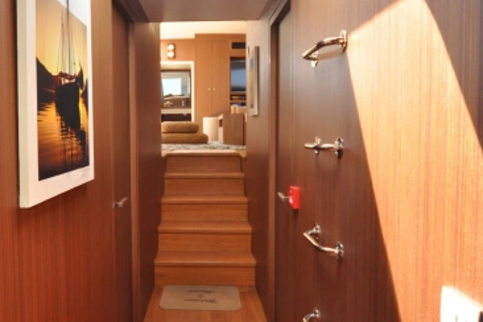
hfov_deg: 66.4
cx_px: 183
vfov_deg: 47.8
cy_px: 144
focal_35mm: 27
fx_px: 362
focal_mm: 12
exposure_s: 1/60
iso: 800
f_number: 4.5
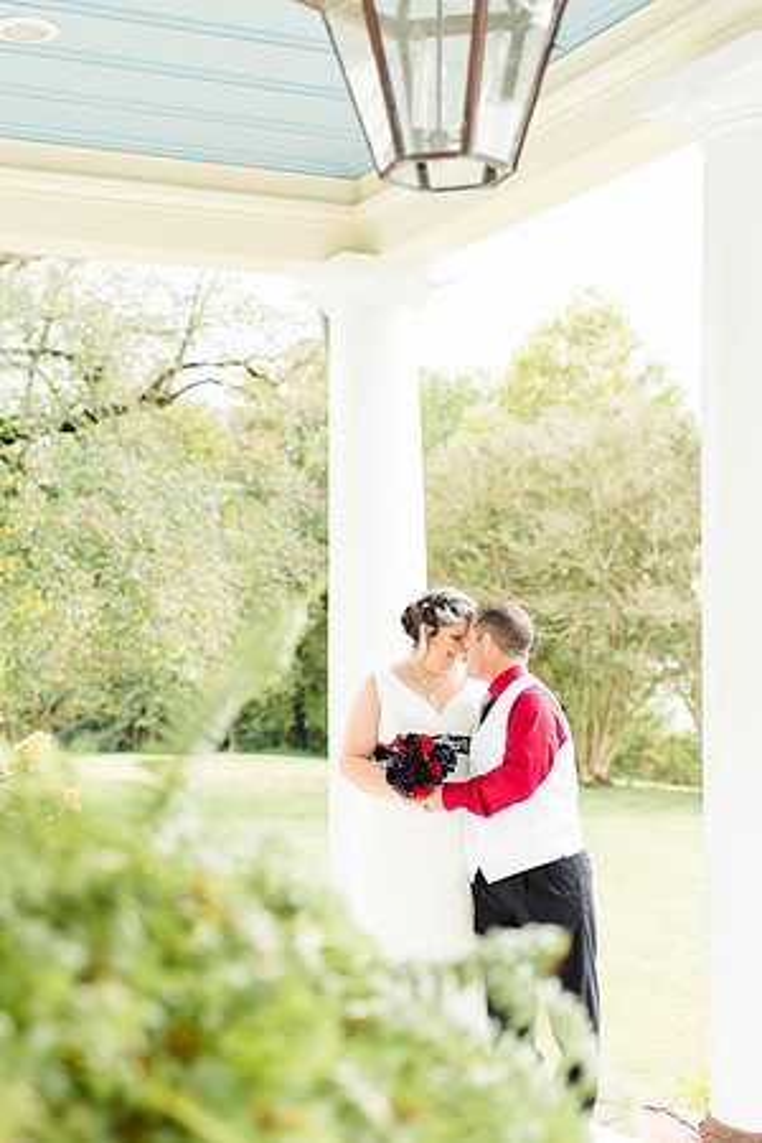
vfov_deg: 37.9
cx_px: 381
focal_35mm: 52
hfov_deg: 25.8
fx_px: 1667
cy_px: 572
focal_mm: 35
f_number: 2
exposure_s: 1/200
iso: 125
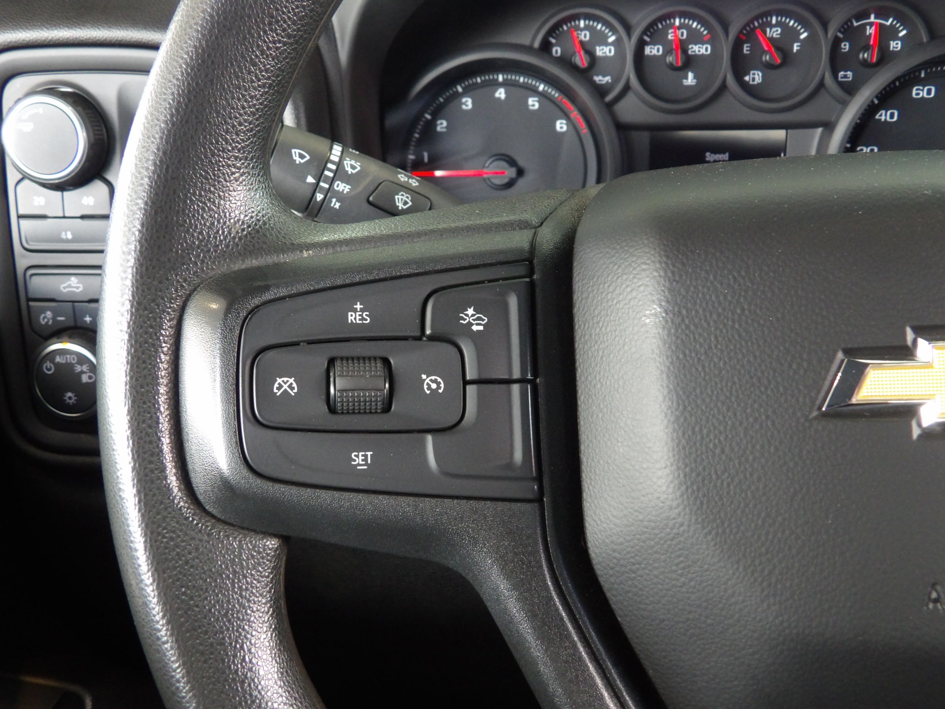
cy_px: 354
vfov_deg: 42.9
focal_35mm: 33
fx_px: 901
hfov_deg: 55.4
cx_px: 472
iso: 454
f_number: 3.6
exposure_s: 1/20
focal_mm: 5.9
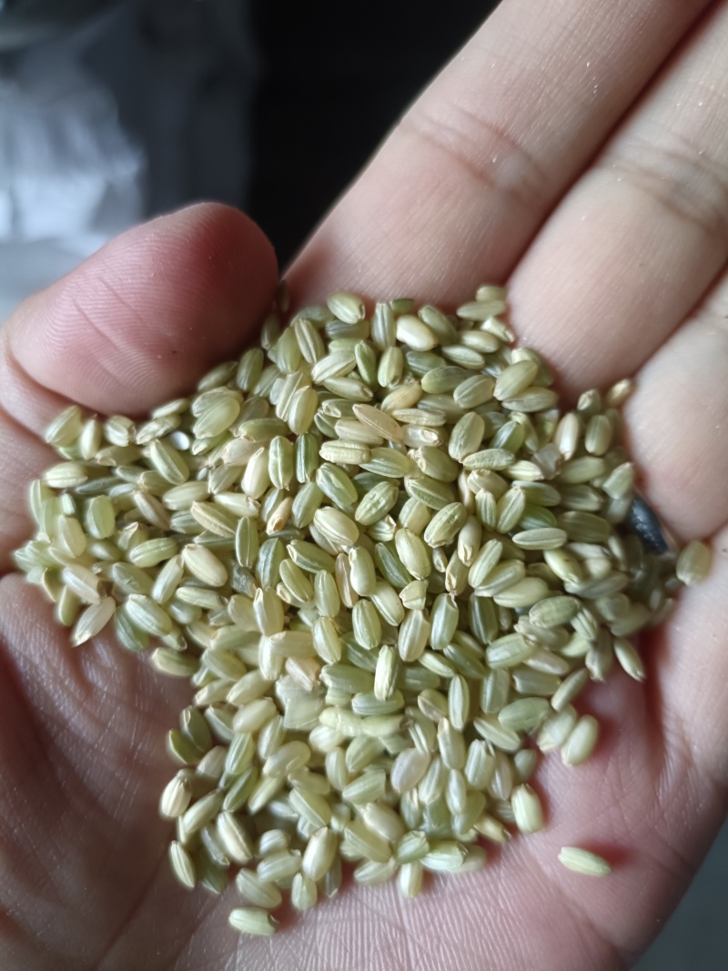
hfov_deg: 53.1
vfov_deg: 67.3
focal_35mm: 26
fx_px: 729
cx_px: 364
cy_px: 486
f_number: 1.8
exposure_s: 1/33.3
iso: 839
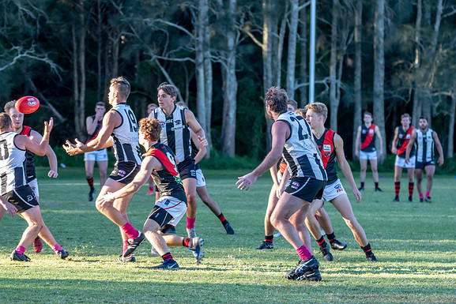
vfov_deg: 4.9
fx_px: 3585
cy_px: 152
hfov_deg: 7.3
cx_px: 234
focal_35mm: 283
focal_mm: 180
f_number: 5.6
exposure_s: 1/400
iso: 800
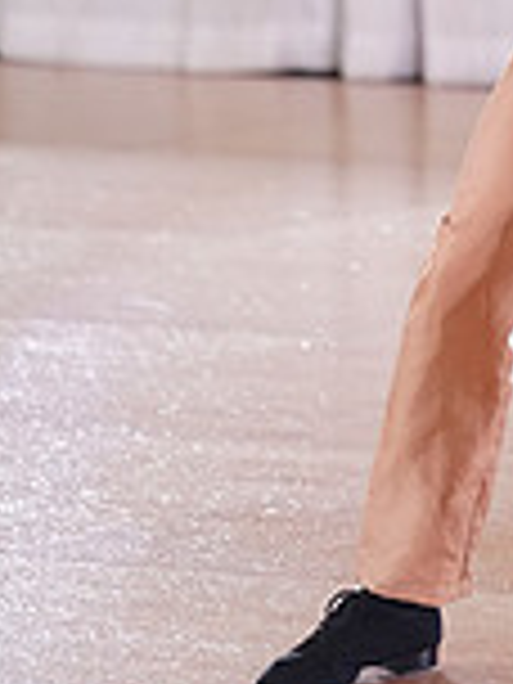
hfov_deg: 2.5
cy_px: -320
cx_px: 848
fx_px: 11895
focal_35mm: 602
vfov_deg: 3.3
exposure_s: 1/500
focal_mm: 164
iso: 2500
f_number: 2.8
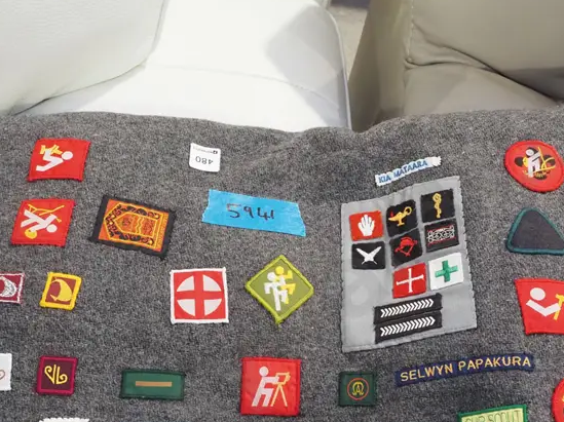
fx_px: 912
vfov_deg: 25.8
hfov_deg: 34.3
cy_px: 314
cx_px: 316
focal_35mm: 56
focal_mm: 15
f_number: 5.6
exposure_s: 1/60
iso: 2000
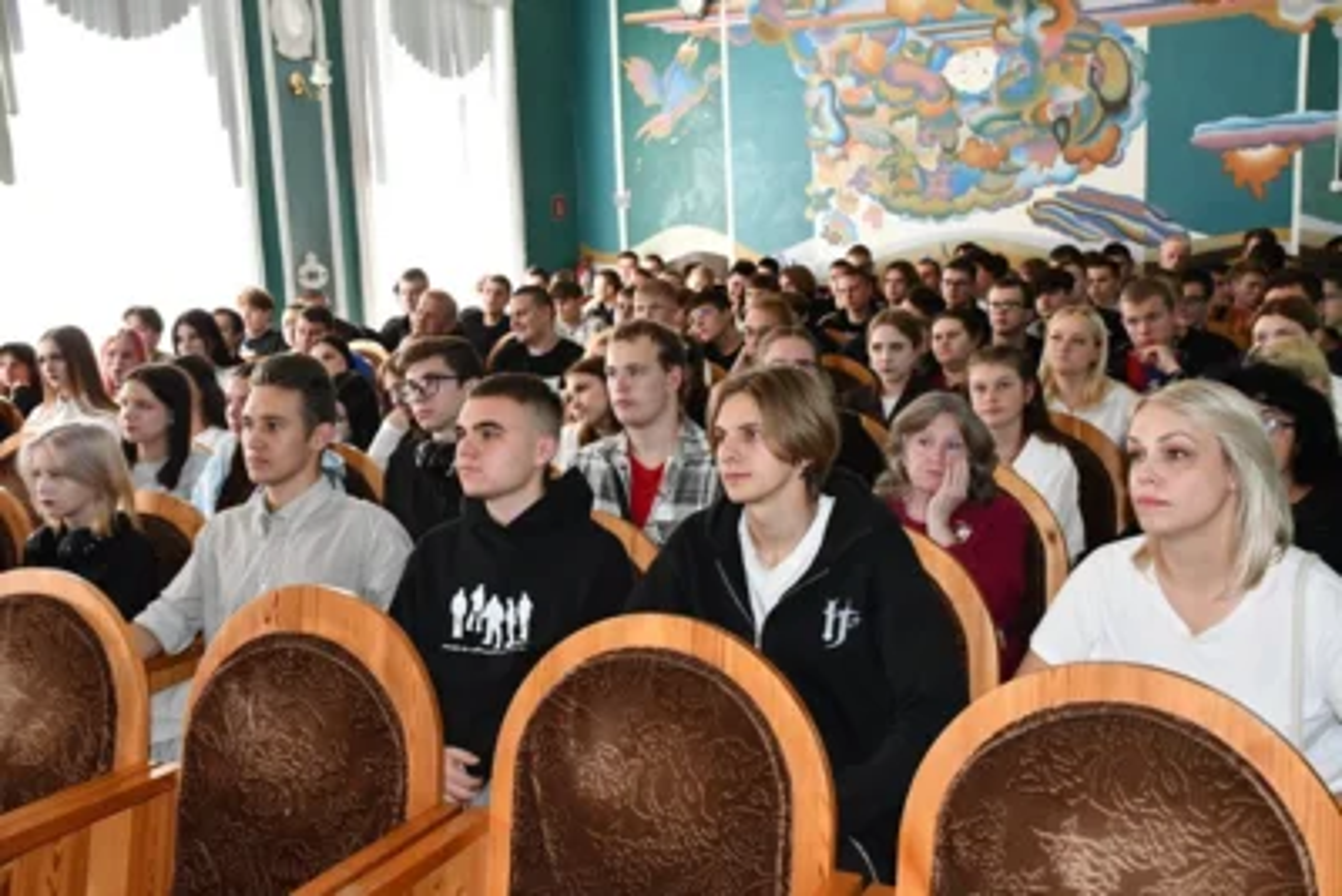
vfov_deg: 34.2
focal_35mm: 39
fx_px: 1454
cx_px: 671
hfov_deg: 49.5
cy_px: 448
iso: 2000
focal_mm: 26
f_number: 6.3
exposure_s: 1/250
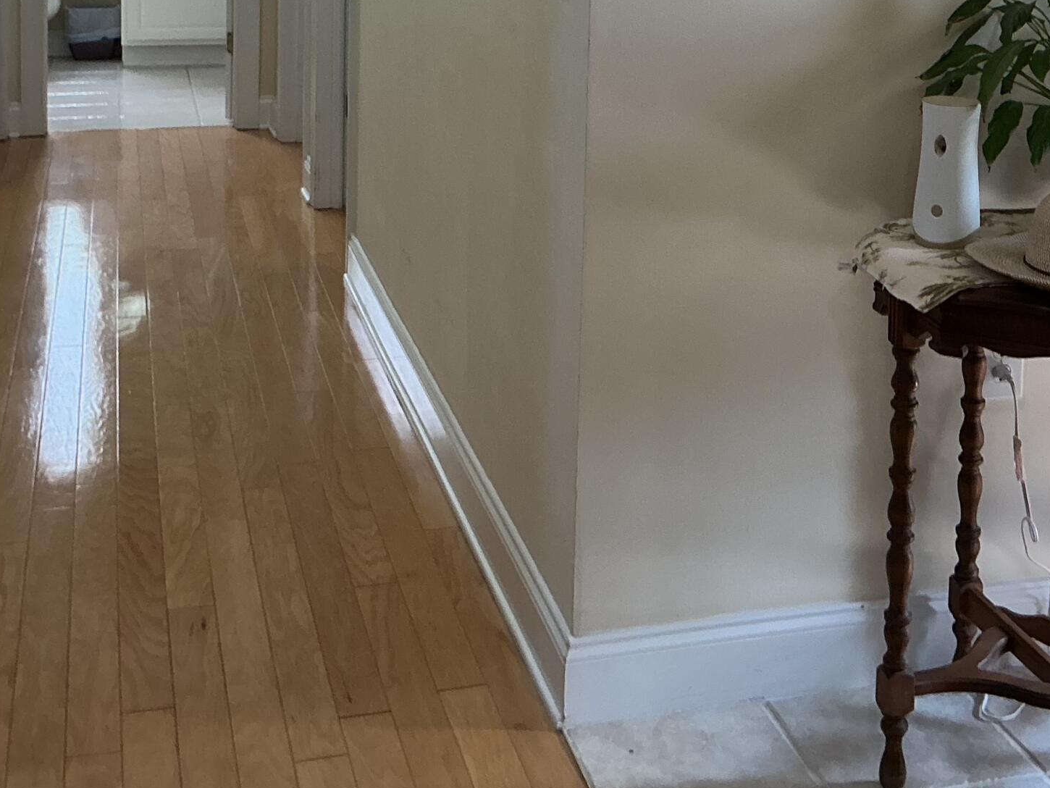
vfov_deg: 23.4
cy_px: -4
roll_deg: -1.8
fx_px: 1820
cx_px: 720
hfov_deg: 31.9
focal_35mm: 60
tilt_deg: -4.7
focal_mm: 3
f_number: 1.8
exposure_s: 1/60
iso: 64
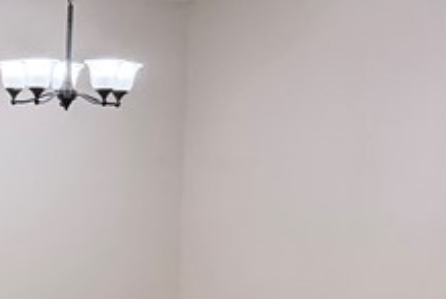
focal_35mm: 117
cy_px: 178
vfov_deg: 11.7
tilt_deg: -2.0
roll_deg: -1.1
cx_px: -571
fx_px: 1451
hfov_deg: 13.5
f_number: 1.78
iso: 200
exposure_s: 1/120
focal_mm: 6.76
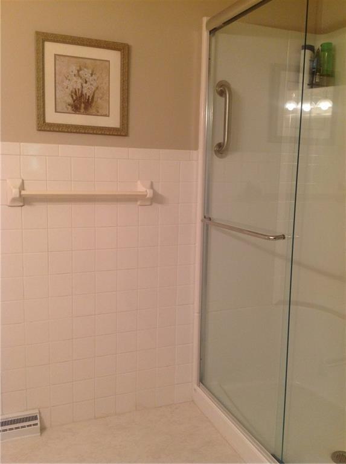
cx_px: 173
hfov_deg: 40.6
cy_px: 232
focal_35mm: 35
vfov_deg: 52.7
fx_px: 468
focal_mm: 4.28
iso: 80
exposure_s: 1/15
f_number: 2.4
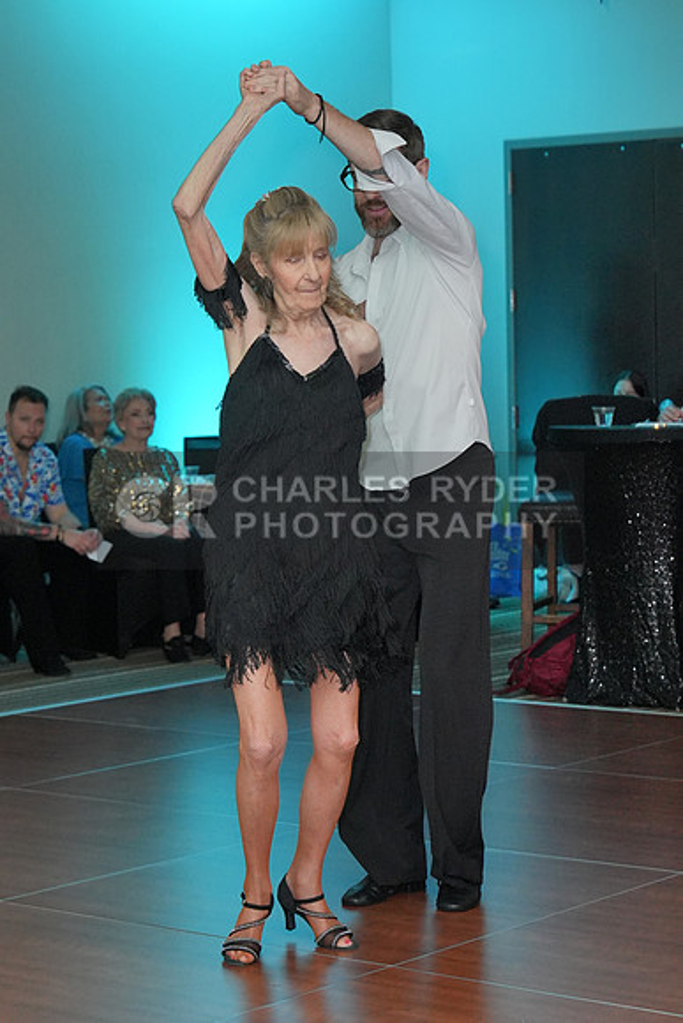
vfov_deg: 22.4
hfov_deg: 15.0
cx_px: 342
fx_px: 2588
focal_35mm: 91
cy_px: 512
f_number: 4
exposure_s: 1/200
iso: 3200
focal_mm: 61
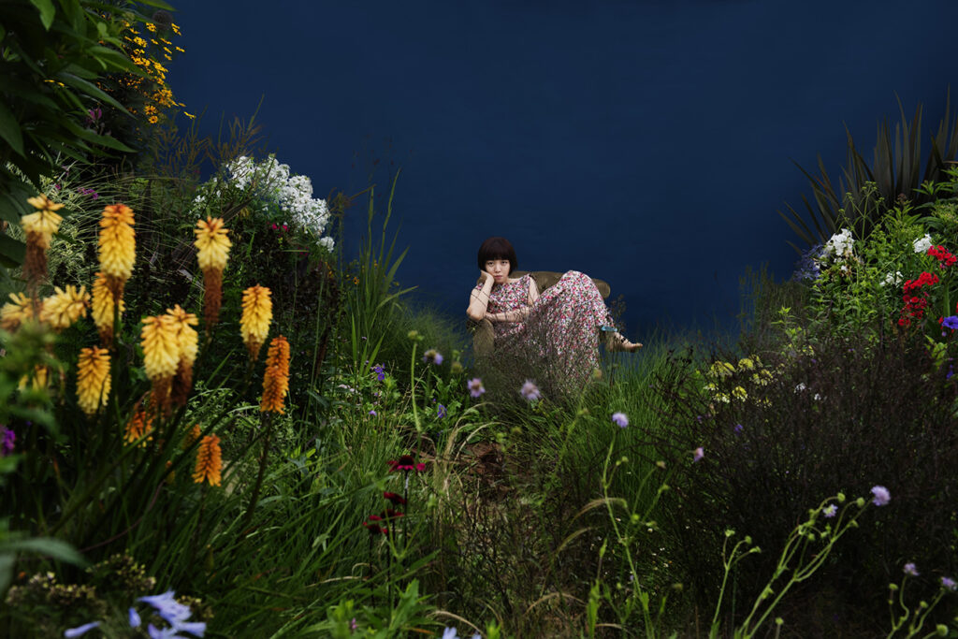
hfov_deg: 41.1
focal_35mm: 48
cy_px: 320
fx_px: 1277
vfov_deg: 28.1
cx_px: 479
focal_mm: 48
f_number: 8
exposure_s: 1/125
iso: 800
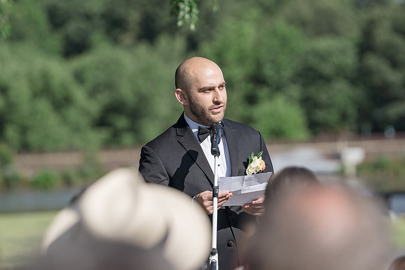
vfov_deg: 6.6
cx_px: 211
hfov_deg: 9.9
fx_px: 2344
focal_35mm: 208
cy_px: 129
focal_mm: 200
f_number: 4
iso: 100
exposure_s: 1/1000
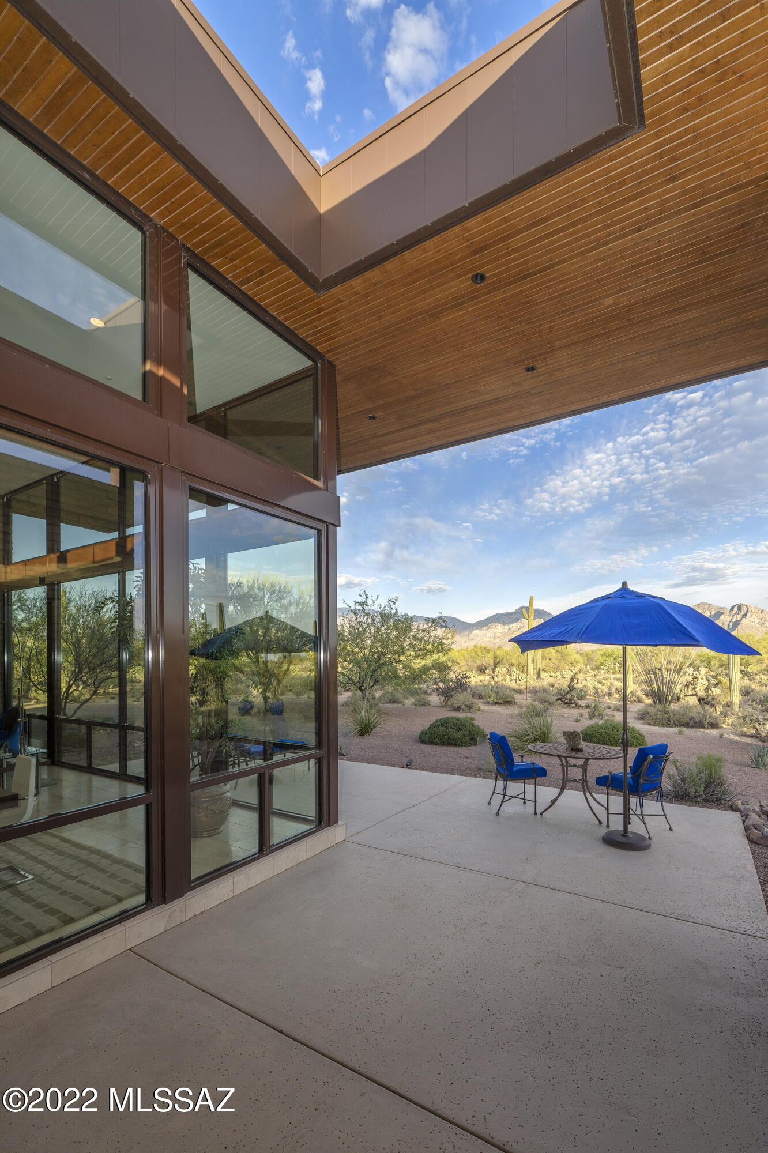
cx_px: 384
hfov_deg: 81.2
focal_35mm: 14
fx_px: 448
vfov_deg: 104.3
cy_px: 576
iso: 100
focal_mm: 14
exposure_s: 1/125
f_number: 6.3
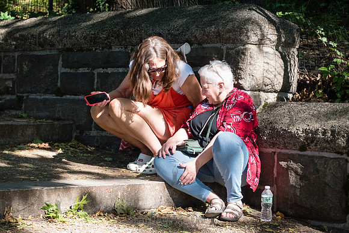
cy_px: 127
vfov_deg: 11.5
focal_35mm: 120
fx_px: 1161
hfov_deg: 17.1
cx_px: 176
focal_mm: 70
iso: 1250
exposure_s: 1/1250
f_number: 4
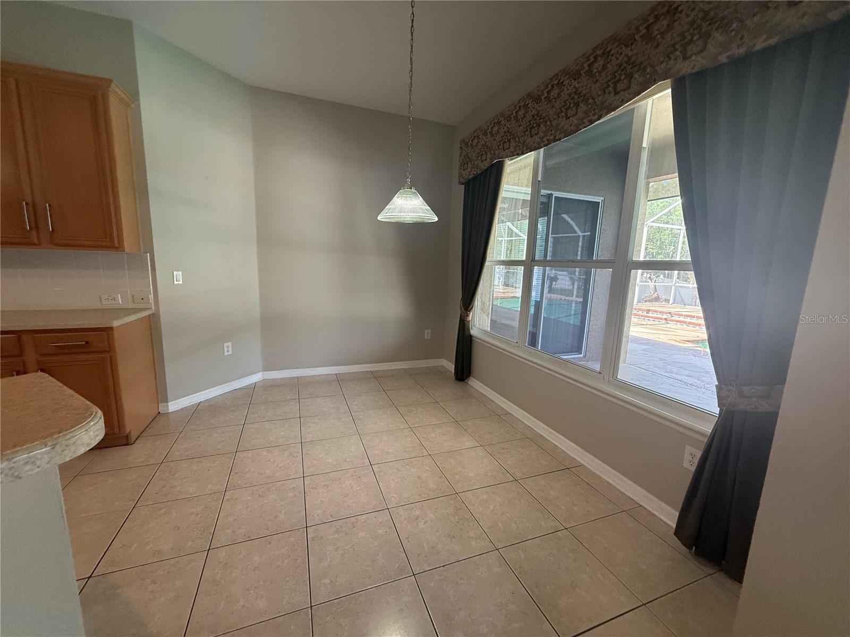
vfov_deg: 85.7
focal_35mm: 14
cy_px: 318
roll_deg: -0.9
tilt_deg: -4.9
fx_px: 344
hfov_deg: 102.1
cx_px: 425
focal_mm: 2.22
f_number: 2.2
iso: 250
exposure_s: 1/120
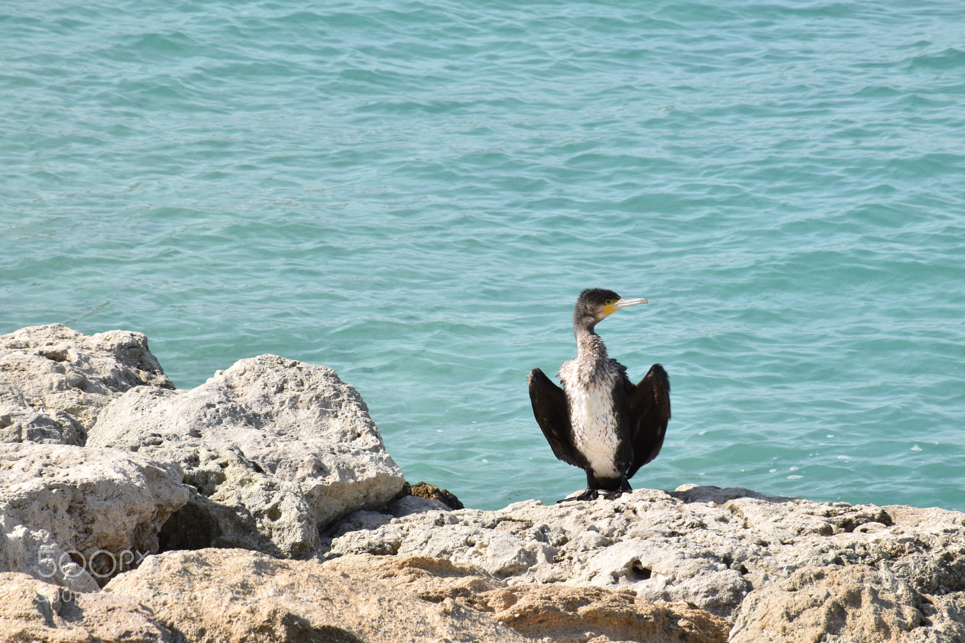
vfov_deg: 6.5
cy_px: 322
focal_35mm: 210
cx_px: 482
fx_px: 5629
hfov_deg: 9.8
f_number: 13
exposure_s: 1/160
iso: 250
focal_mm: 140
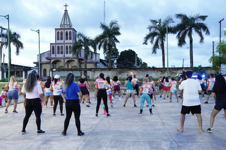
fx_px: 226
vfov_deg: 36.8
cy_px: 75
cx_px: 113
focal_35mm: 36
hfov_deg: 53.2
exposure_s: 1/160
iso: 6400
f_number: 2.8
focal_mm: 24
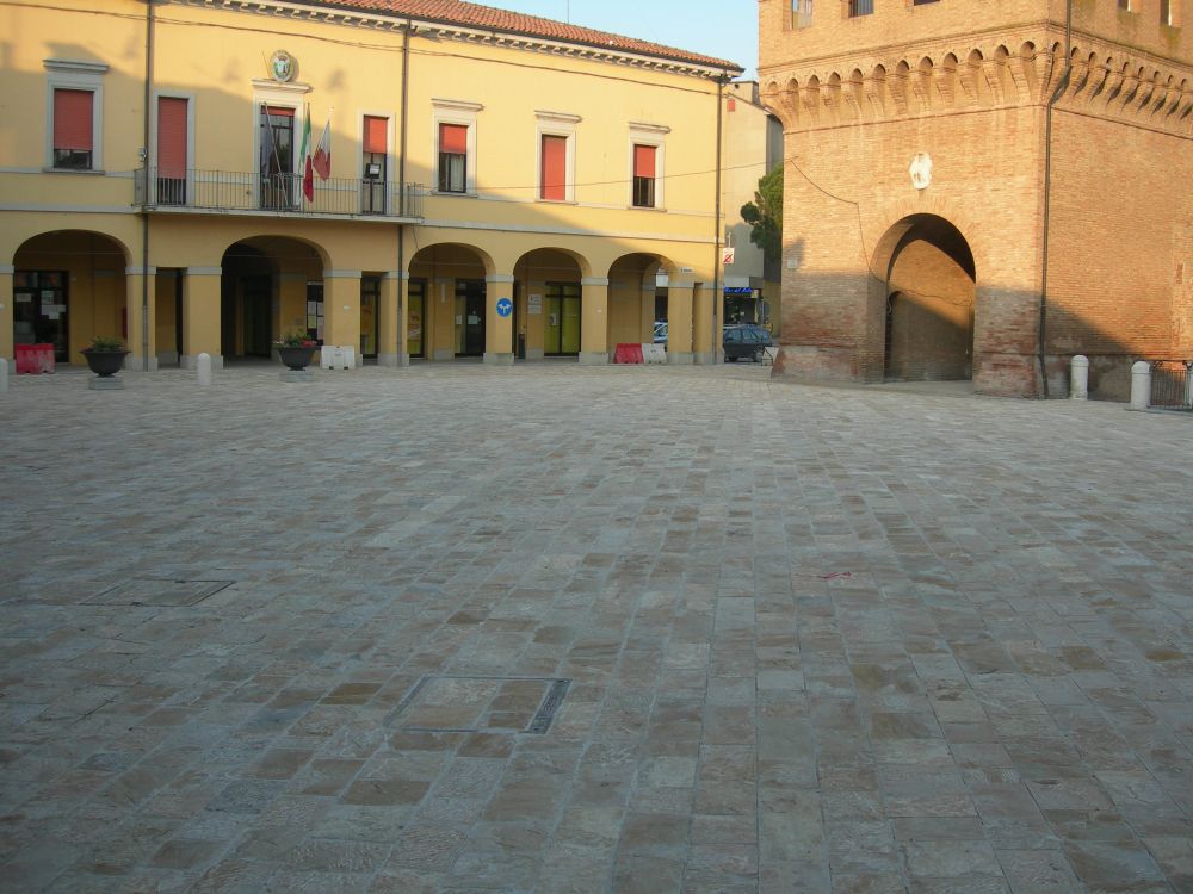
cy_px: 447
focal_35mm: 38
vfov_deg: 37.7
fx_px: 1310
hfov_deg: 49.0
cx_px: 596
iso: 50
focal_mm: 7.8
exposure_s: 1/307
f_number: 2.8
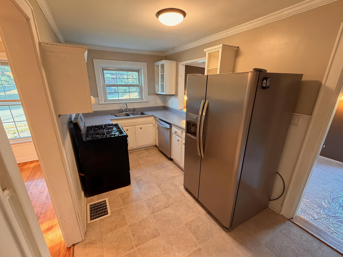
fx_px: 149
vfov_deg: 81.7
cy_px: 134
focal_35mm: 15
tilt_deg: -18.6
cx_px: 168
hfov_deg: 98.2
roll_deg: -0.2
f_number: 2.2
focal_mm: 2.22
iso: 320
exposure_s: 1/60
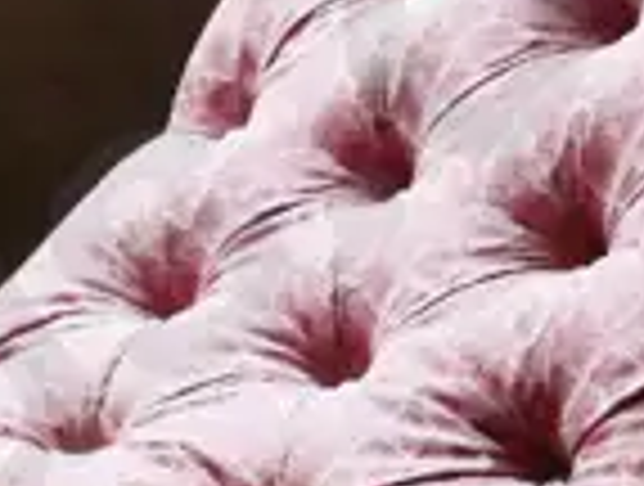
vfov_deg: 5.7
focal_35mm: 257
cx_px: -567
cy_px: 796
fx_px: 4793
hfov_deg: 7.4
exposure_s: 1/3200
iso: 6400
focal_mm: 18
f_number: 4.5
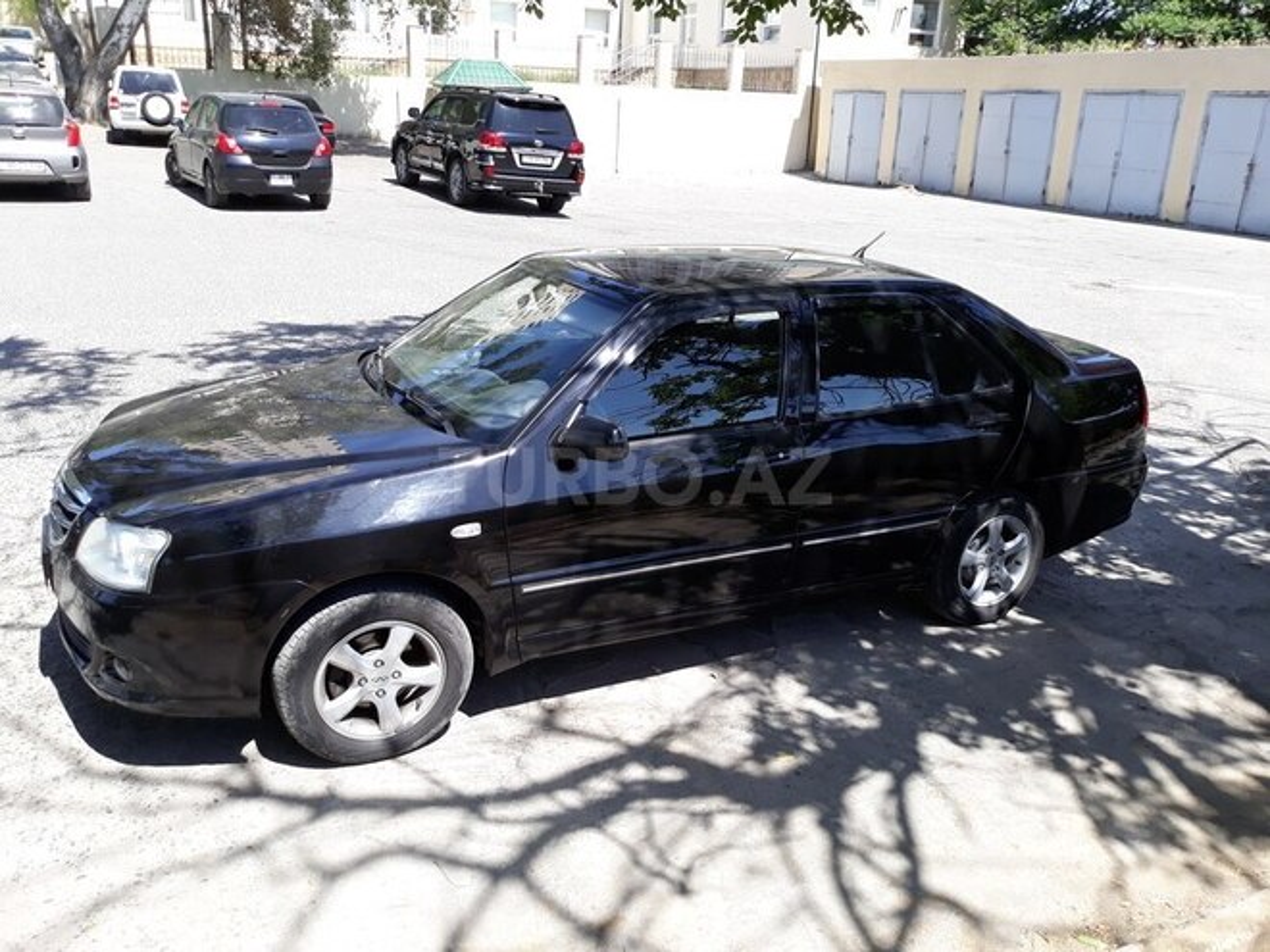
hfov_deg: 65.3
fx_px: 991
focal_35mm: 27
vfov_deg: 51.4
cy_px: 476
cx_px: 635
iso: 40
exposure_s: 1/654
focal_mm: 3.71
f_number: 1.7
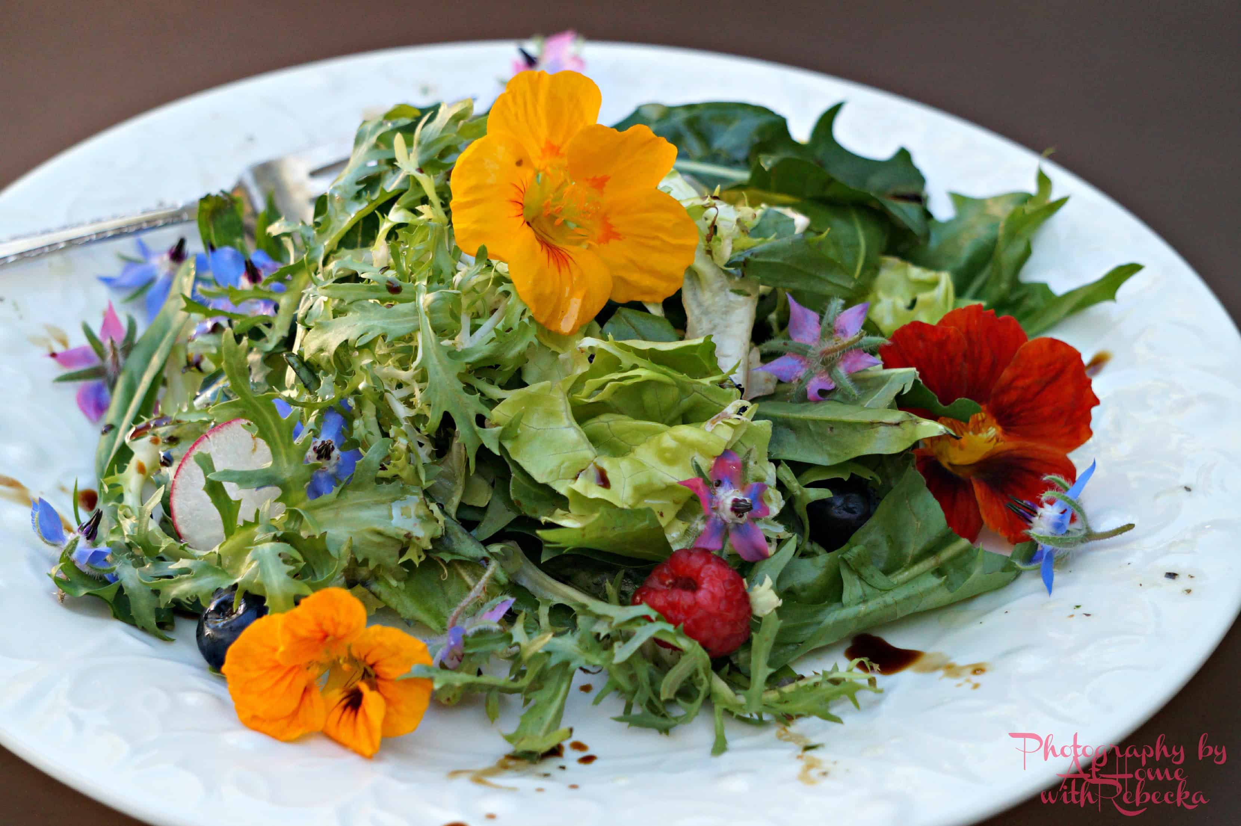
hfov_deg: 15.9
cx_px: 620
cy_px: 413
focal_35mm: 129
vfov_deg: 10.6
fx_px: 4444
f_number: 6.3
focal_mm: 86
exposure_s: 1/160
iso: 1000
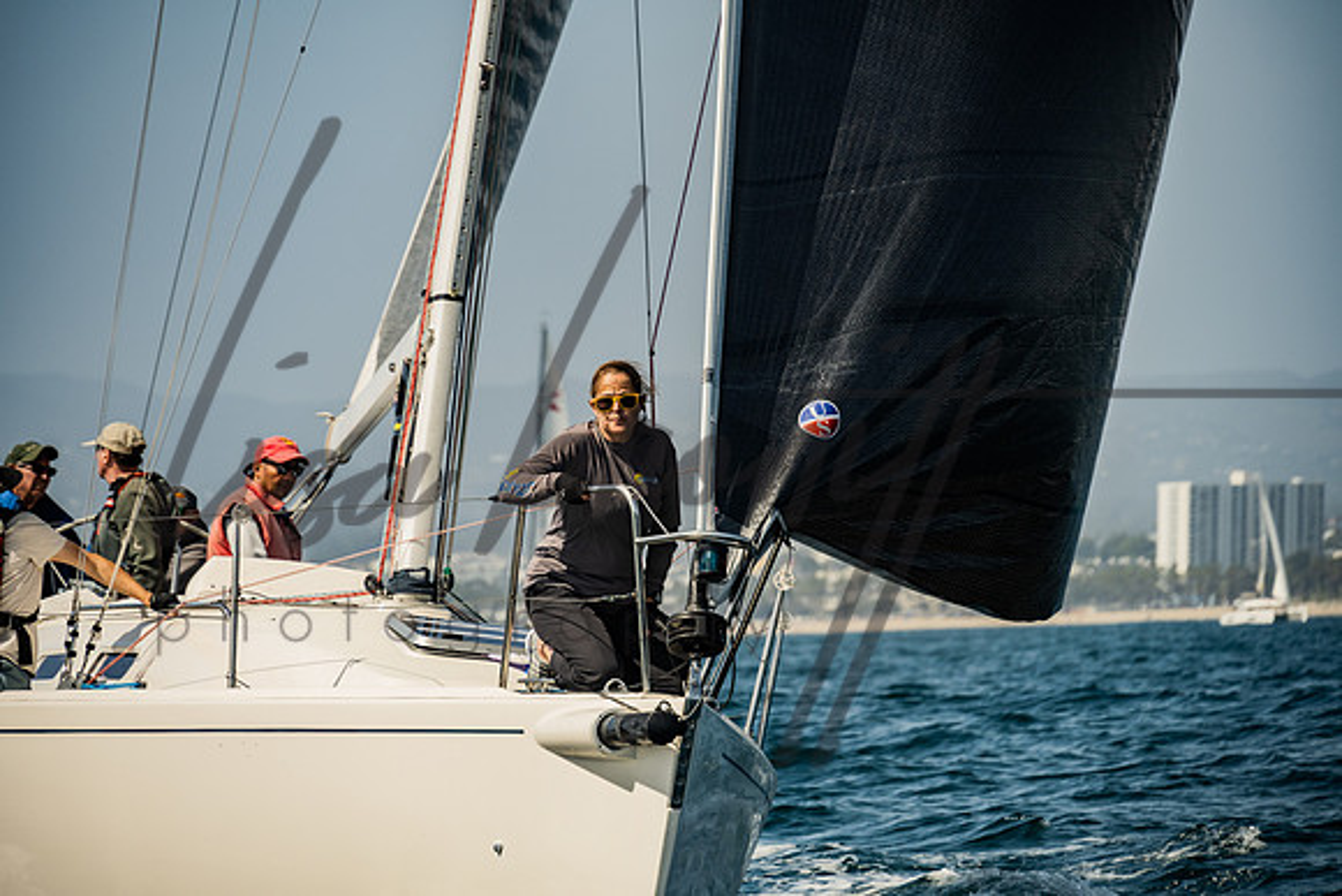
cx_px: 671
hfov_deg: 10.2
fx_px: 7540
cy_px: 448
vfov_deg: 6.8
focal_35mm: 202
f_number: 6.3
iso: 320
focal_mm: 200
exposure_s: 1/1000
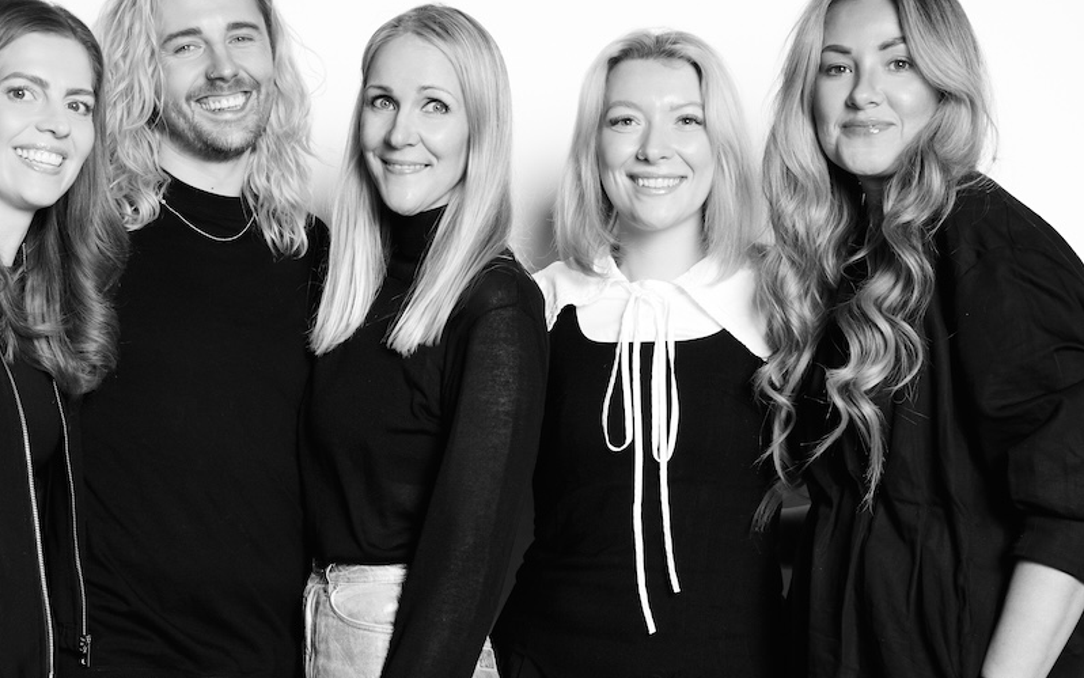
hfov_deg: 29.7
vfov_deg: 18.8
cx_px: 447
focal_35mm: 69
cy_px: 448
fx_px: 2039
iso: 160
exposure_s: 1/200
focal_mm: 45
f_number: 11
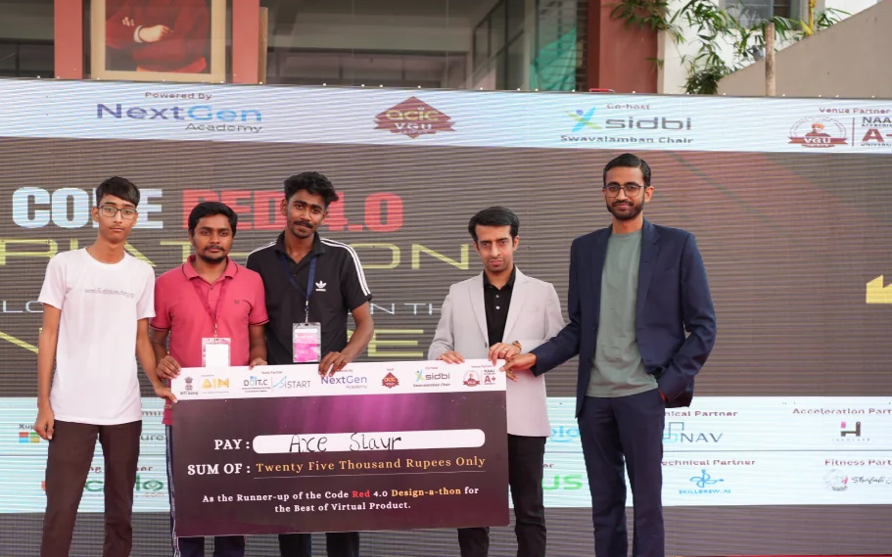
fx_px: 1142
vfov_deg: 27.2
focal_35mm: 47
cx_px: 336
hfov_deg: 42.3
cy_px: 373
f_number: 4
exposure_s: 1/60
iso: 100
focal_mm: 35
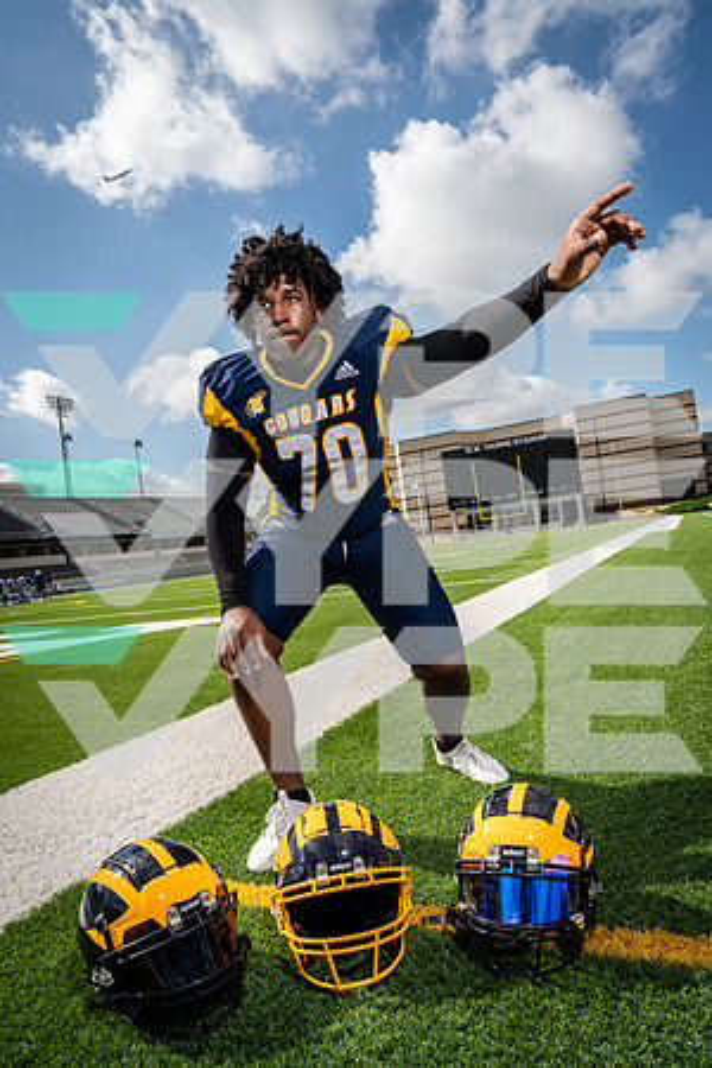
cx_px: 356
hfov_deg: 53.1
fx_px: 712
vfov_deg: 73.7
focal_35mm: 24
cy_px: 534
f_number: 8
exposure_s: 1/250
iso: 125
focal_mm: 24
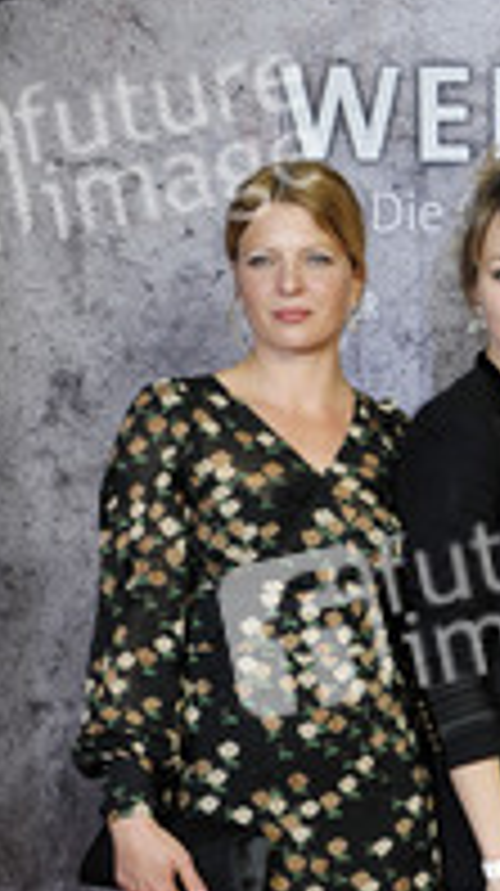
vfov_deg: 23.2
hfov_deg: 13.2
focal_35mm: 89
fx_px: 2103
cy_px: 837
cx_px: 583
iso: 640
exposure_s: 1/160
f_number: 5.6
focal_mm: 42
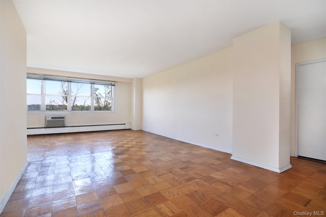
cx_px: 163
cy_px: 108
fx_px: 149
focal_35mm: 16
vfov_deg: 72.0
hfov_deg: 95.0
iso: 640
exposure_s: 1/80
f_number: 9
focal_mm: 11
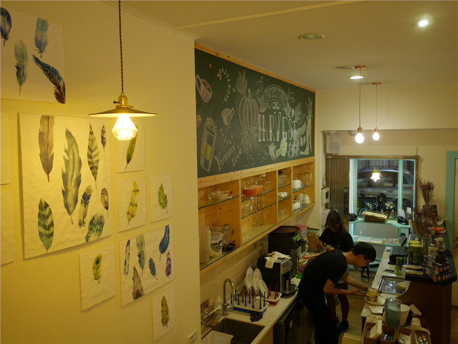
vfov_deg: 46.8
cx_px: 229
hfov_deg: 59.9
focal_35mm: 30
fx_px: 397
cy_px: 172
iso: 640
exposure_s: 1/60
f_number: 1.7
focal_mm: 15
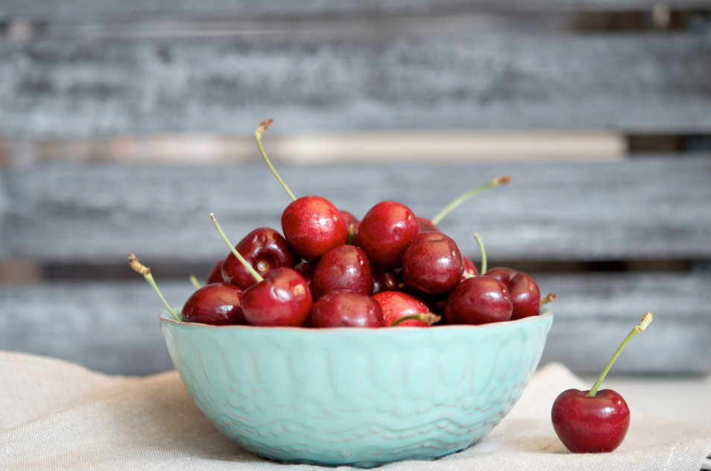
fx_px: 1912
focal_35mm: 97
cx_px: 346
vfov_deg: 14.0
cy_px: 231
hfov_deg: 21.1
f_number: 3.2
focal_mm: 60
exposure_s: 1/30
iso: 200
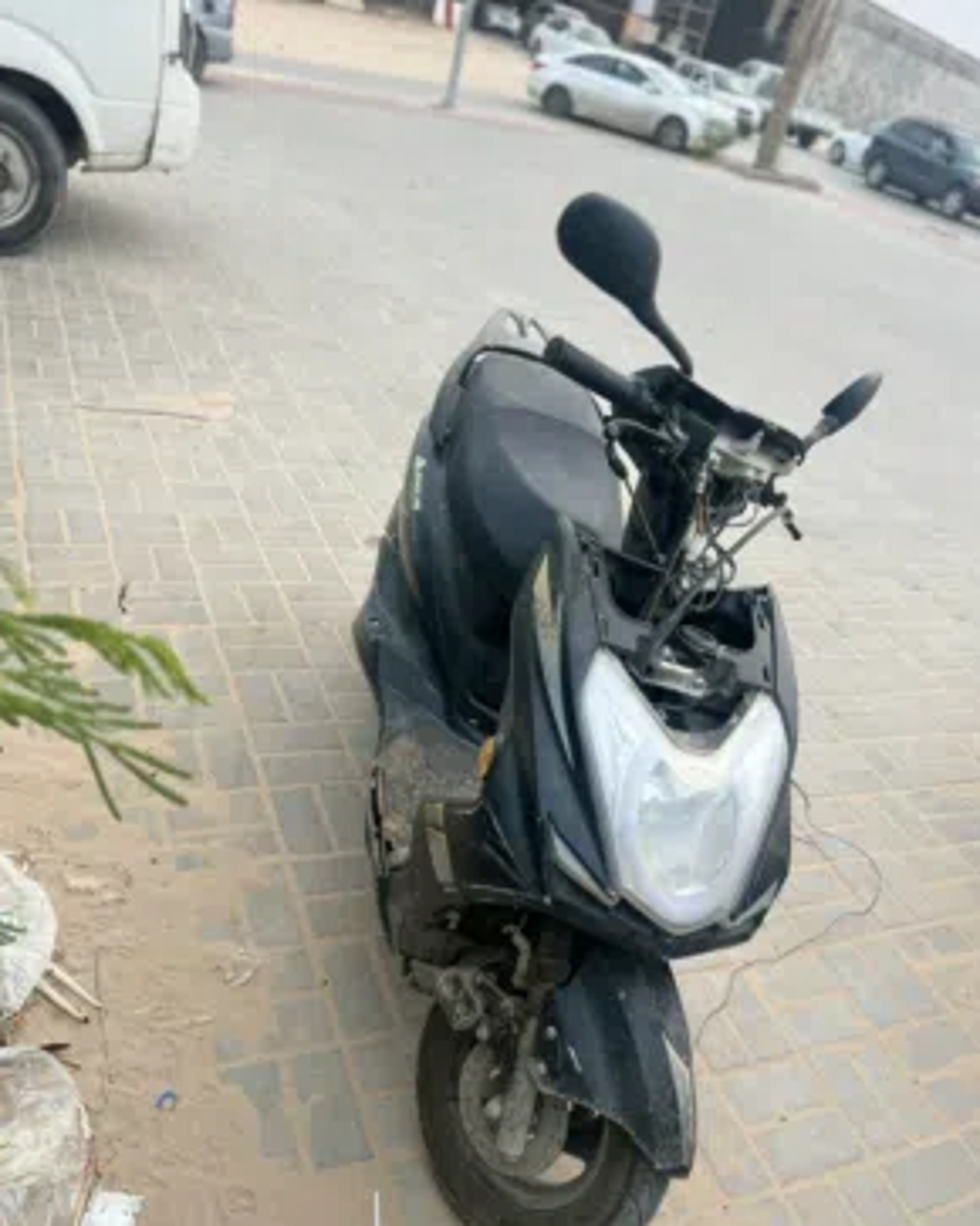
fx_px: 1016
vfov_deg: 62.2
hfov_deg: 51.5
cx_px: 493
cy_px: 621
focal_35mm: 28
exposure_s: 1/121
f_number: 1.5
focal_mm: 5.7
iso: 50
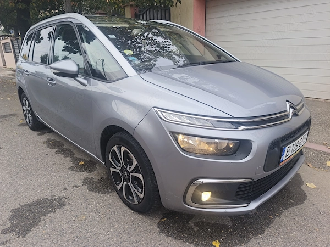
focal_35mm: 23
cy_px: 124
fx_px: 219
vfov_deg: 58.9
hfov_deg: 73.9
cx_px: 165
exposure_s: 1/100
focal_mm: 6.18
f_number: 1.65
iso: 50
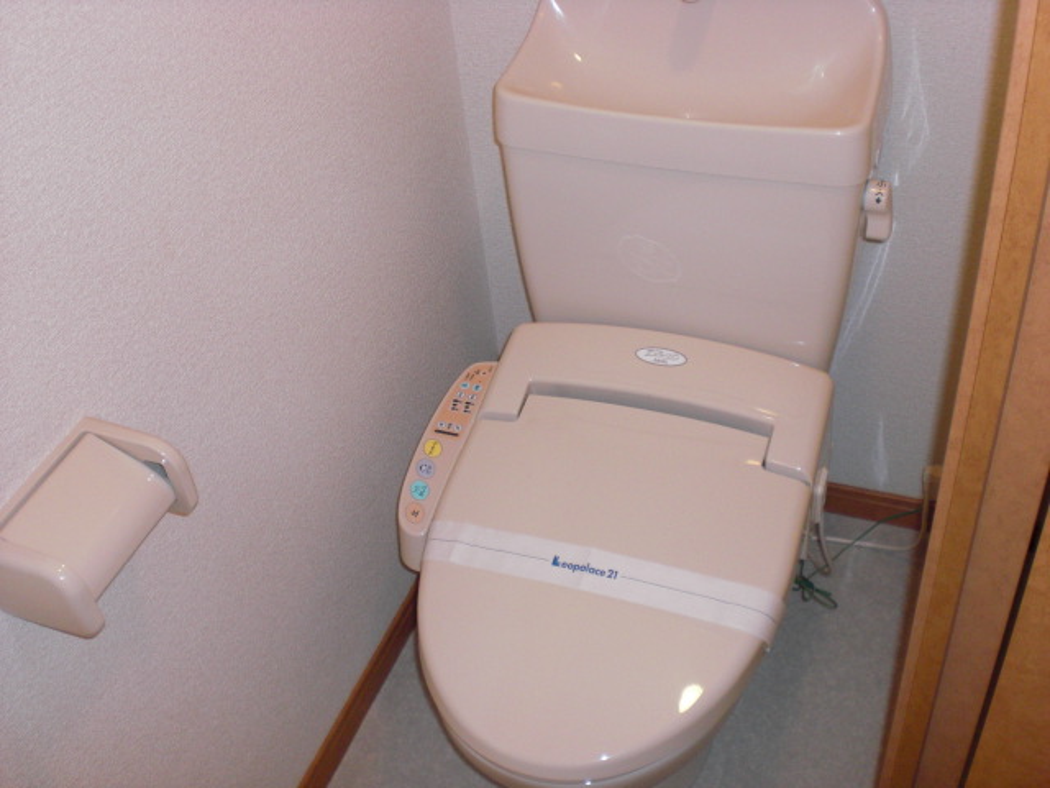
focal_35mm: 38
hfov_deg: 49.0
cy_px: 394
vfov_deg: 37.7
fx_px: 1153
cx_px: 525
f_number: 3.1
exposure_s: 1/60
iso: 200
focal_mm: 6.3
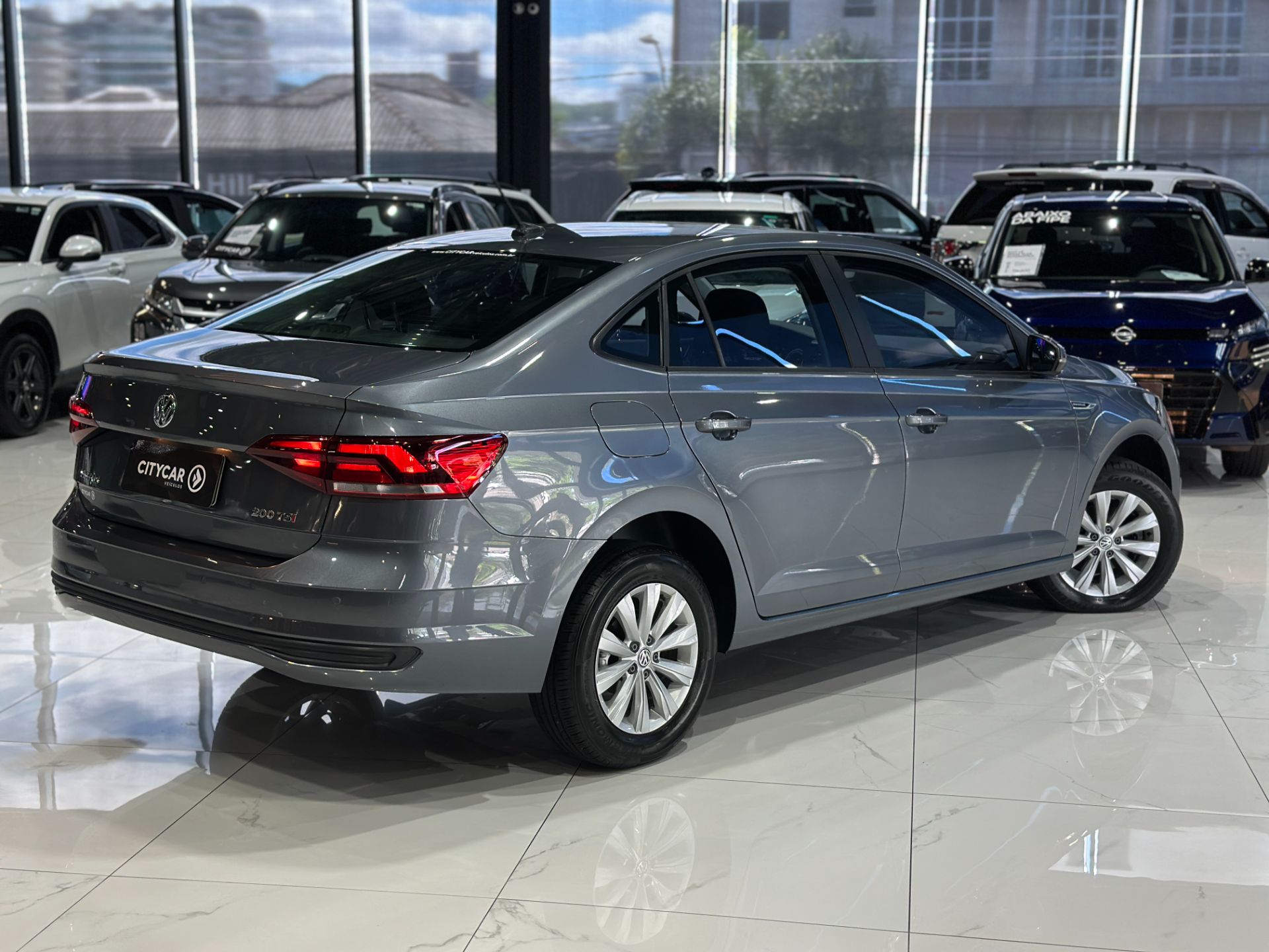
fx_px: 1760
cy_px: 476
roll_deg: -0.9
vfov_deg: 30.3
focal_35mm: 48
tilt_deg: -9.7
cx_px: 634
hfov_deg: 39.7
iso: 125
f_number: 1.78
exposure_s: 1/120
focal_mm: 6.86
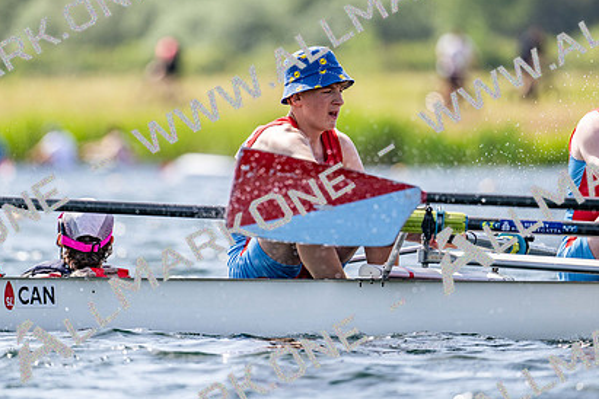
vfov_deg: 2.4
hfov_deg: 3.7
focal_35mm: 564
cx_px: 312
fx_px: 9384
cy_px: 158
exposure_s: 1/2500
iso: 320
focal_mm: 400
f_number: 4.5
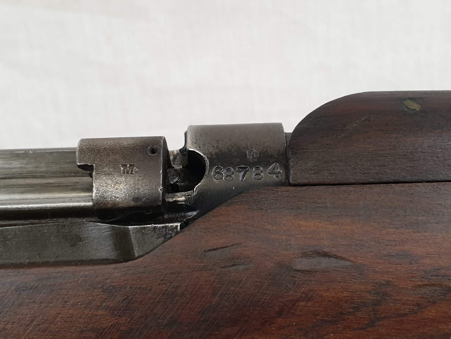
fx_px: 339
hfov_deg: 67.3
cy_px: 170
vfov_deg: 53.1
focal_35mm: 26
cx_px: 226
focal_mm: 4.3
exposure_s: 1/50
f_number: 2.4
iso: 100
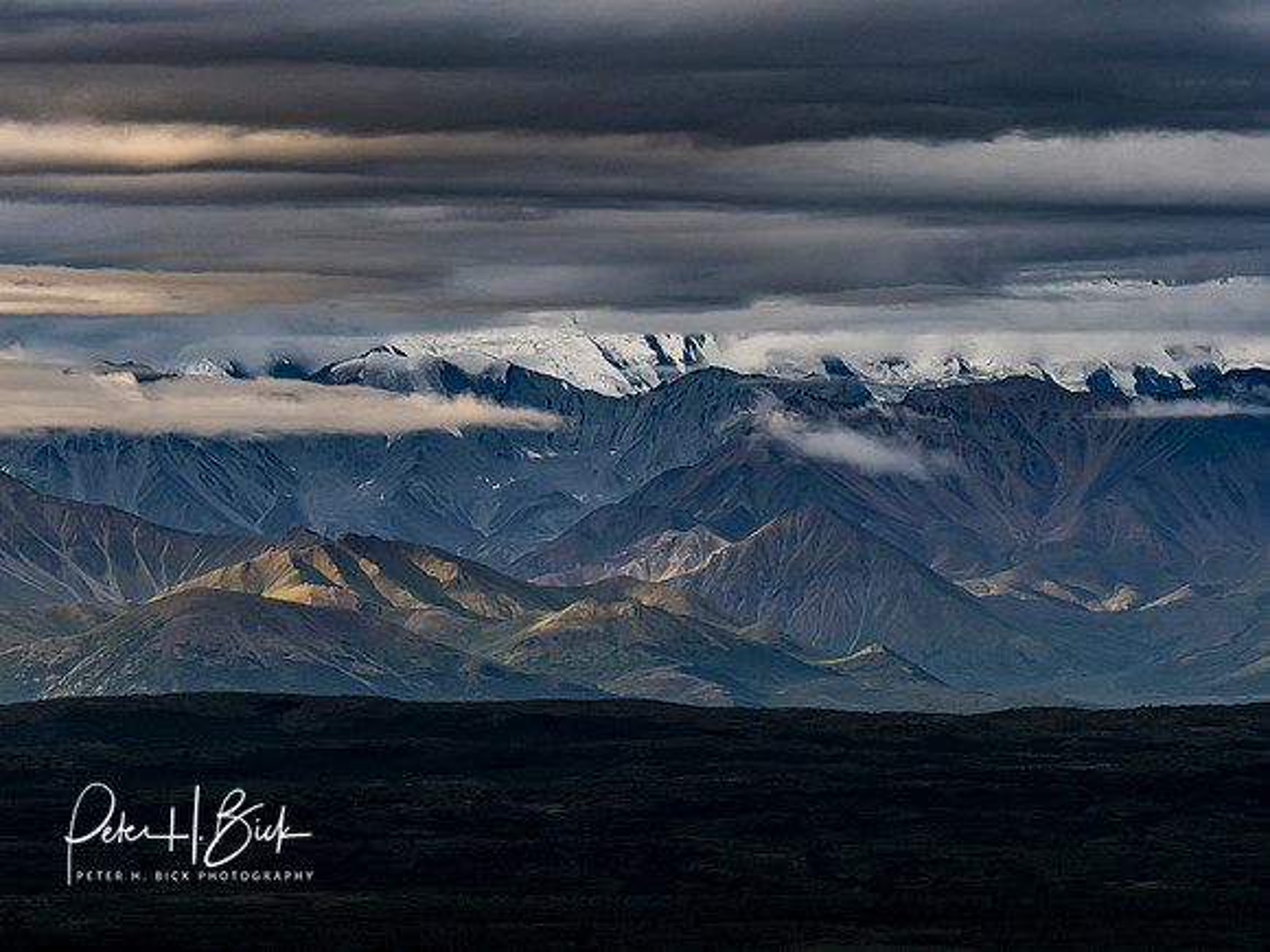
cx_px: 635
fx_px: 7118
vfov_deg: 7.7
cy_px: 476
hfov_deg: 10.2
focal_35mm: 194
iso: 400
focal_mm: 97
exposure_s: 1/640
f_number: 5
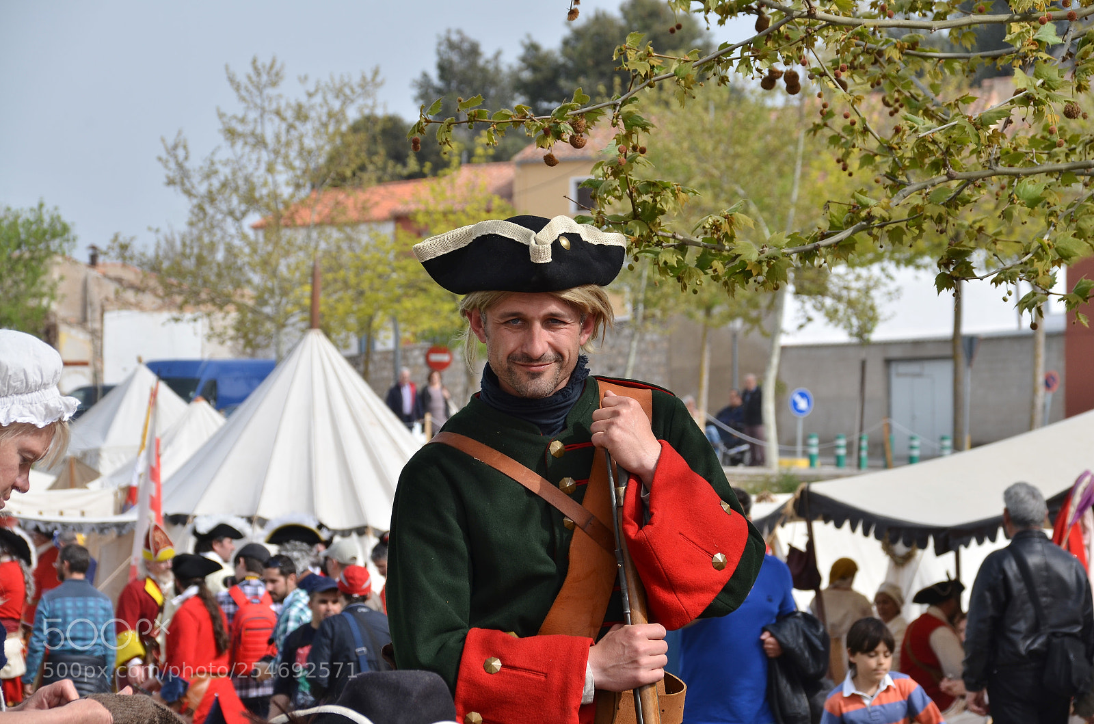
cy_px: 362
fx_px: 4775
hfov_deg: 13.1
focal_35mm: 158
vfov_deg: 8.7
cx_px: 547
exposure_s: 1/250
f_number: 9.5
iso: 160
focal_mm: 105
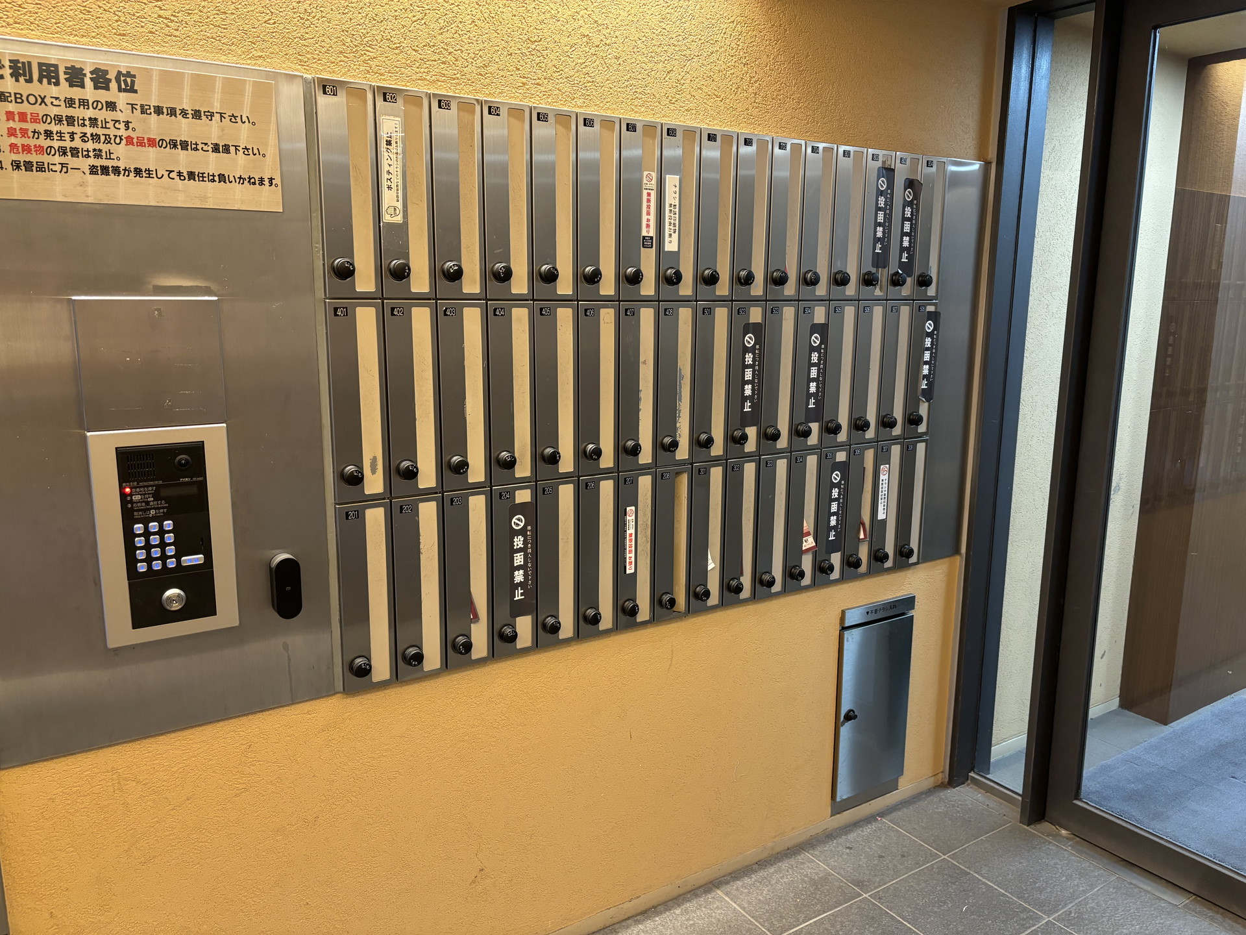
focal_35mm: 26
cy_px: 468
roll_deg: -0.1
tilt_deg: -10.1
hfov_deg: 67.3
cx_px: 623
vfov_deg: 53.1
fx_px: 936
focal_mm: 5.96
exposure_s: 1/60
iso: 250
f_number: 1.6
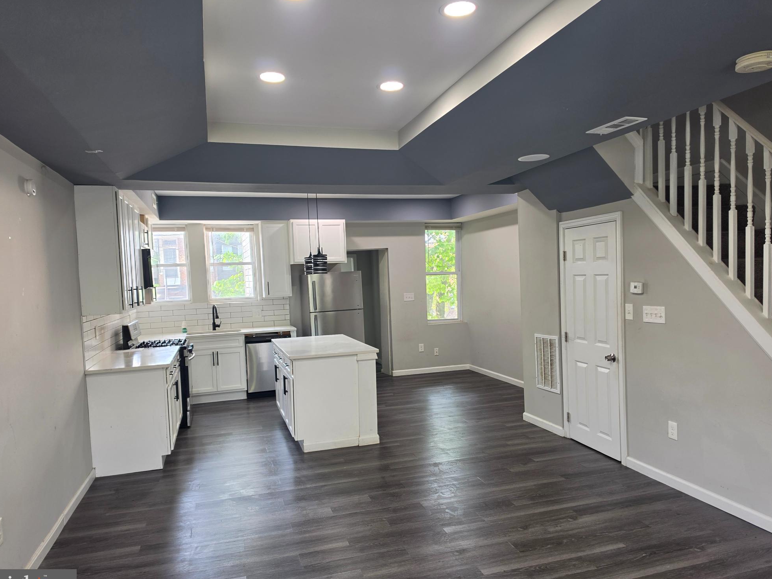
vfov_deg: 56.8
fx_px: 535
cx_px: 381
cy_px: 299
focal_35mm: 24
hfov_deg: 71.6
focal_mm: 6.5
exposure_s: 1/120
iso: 64
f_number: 1.4
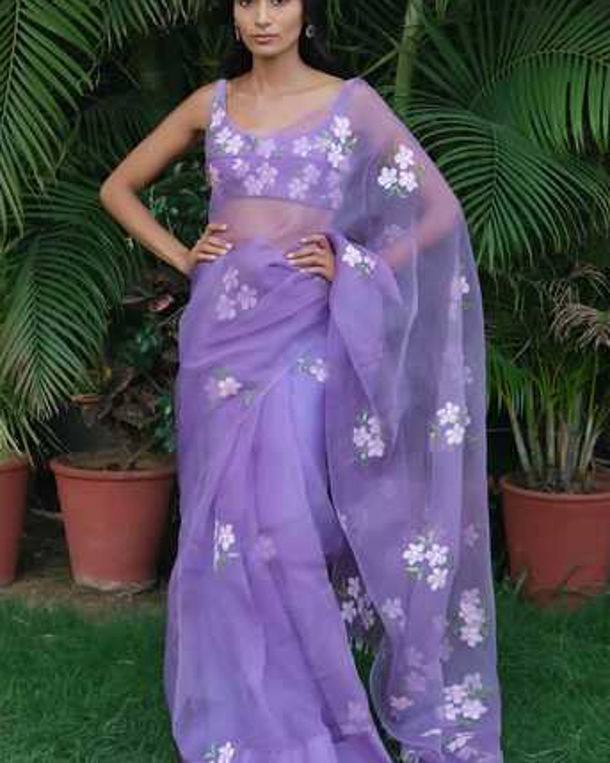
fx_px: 1400
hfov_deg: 24.6
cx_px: 309
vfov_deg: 30.5
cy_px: 378
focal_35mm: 62
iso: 1000
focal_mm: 35.8
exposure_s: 1/250
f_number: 4
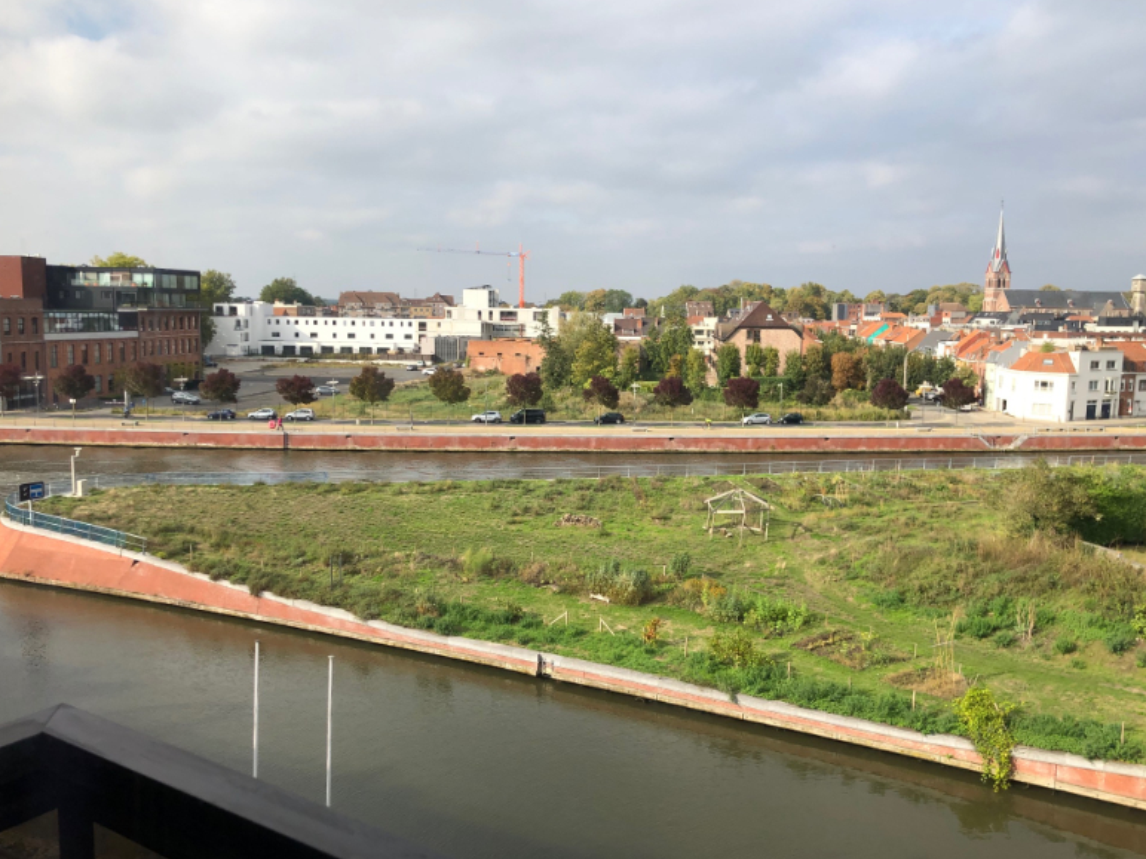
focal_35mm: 29
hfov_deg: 61.7
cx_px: 577
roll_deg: -0.3
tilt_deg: -6.5
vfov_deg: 48.2
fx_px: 960
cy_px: 427
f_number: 1.8
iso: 20
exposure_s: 1/1372
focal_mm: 4
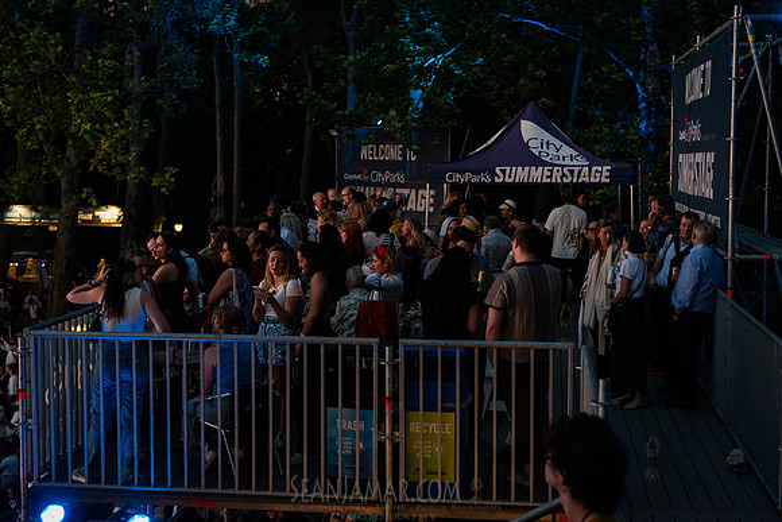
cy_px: 261
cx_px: 391
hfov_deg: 36.2
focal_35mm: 55
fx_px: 1195
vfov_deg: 24.6
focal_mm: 55
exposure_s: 1/200
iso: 4000
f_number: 3.2
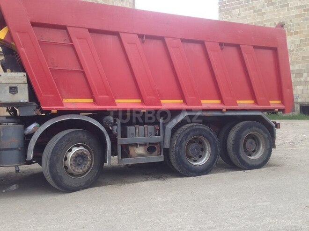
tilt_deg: -3.6
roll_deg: -2.0
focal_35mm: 33
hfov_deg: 55.4
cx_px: 154
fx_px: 295
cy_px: 116
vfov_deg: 42.9
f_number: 2.4
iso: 50
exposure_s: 1/235
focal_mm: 4.12
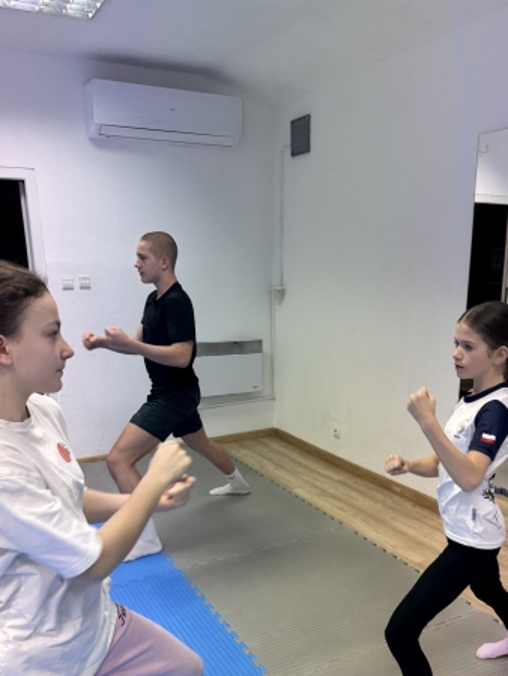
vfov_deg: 55.6
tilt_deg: -20.0
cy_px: 449
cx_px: 284
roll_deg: -0.5
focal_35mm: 32
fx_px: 626
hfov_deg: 44.1
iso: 125
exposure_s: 1/100
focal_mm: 6.76
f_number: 1.78
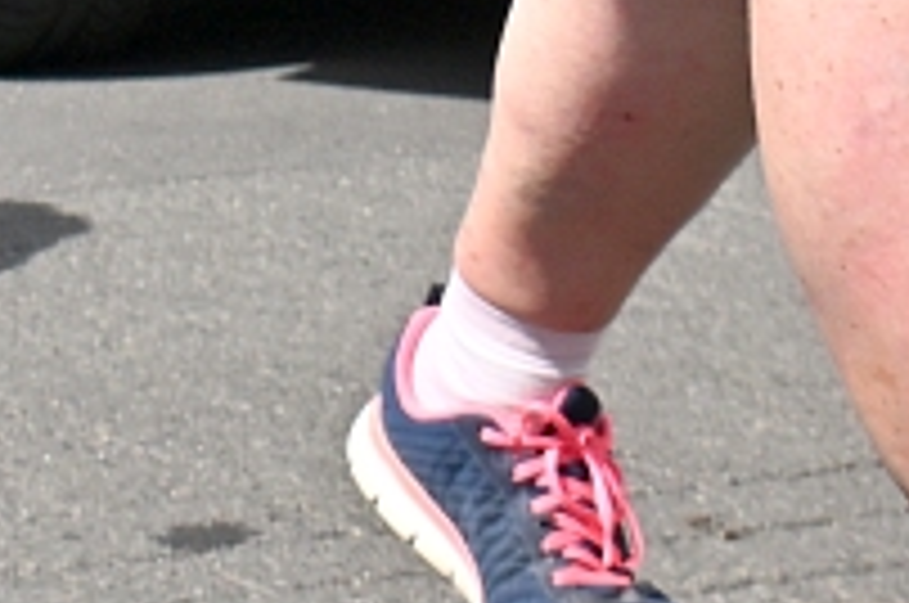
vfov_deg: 5.5
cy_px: -1102
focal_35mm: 238
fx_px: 6000
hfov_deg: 8.4
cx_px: -648
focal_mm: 32
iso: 320
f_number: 13
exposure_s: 1/1000
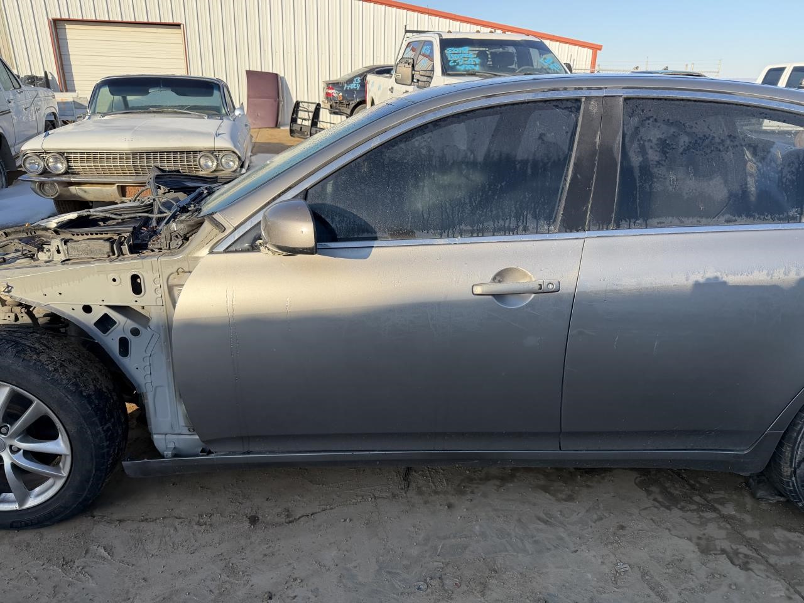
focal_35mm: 24
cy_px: 302
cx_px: 402
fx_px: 557
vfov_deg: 56.8
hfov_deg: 71.6
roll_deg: -1.6
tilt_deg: -19.0
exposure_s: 1/2299
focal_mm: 6.76
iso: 100
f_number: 1.78
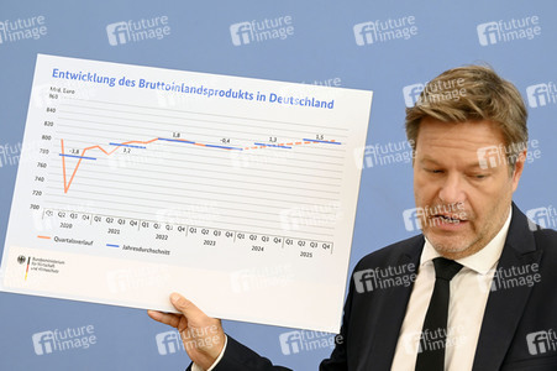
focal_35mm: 110
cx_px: 278
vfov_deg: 12.4
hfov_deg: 18.6
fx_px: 1701
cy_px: 186
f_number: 5
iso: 3200
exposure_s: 1/1000
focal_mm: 110
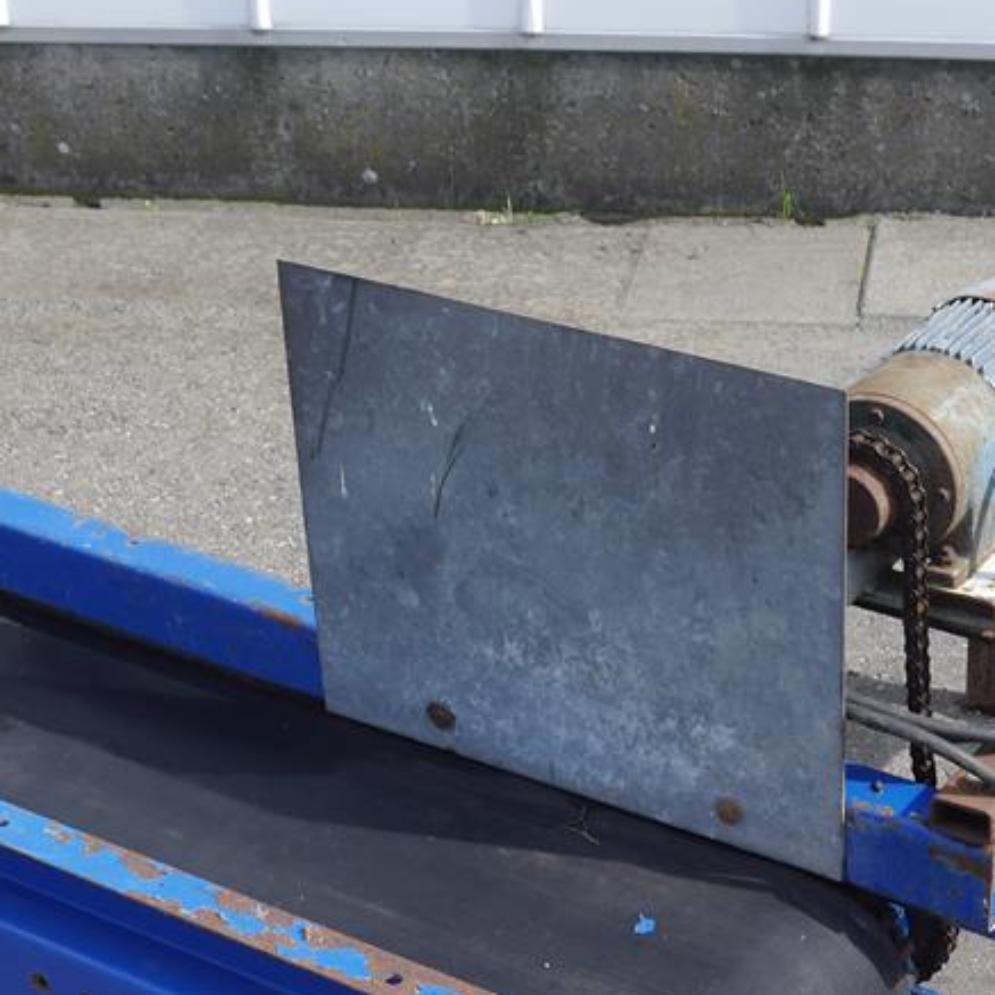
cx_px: 307
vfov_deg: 18.9
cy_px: 772
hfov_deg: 19.0
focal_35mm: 91
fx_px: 2959
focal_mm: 22
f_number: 6.3
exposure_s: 1/160
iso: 160
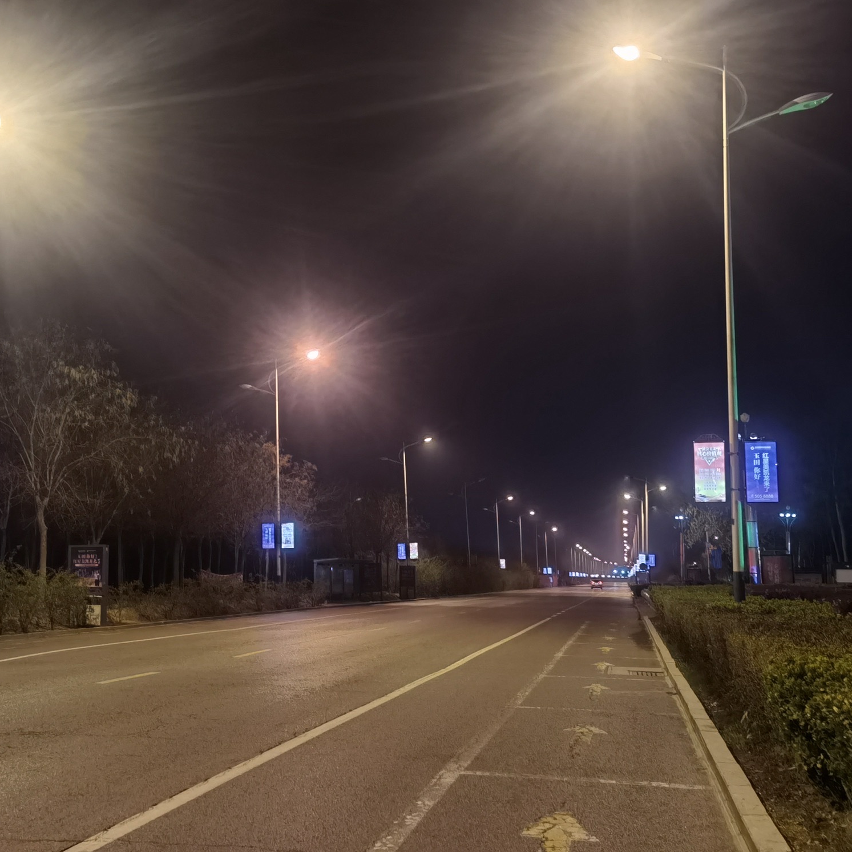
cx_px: 334
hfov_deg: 37.4
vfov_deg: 37.6
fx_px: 1253
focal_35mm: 45
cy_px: 425
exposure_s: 1/33.3
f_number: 1.9
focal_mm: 6.67
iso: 400
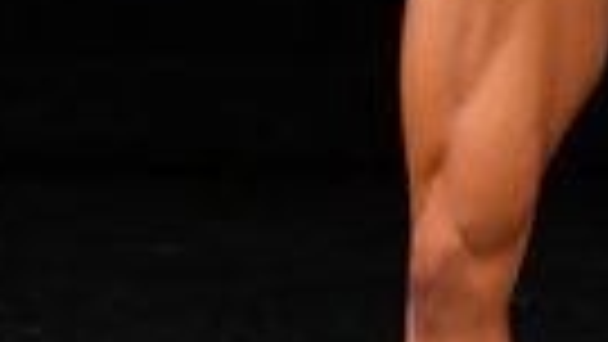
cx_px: -592
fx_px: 24639
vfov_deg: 0.8
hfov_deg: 1.4
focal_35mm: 1528
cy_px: -130
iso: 3200
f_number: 5.6
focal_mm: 170
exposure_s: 1/400
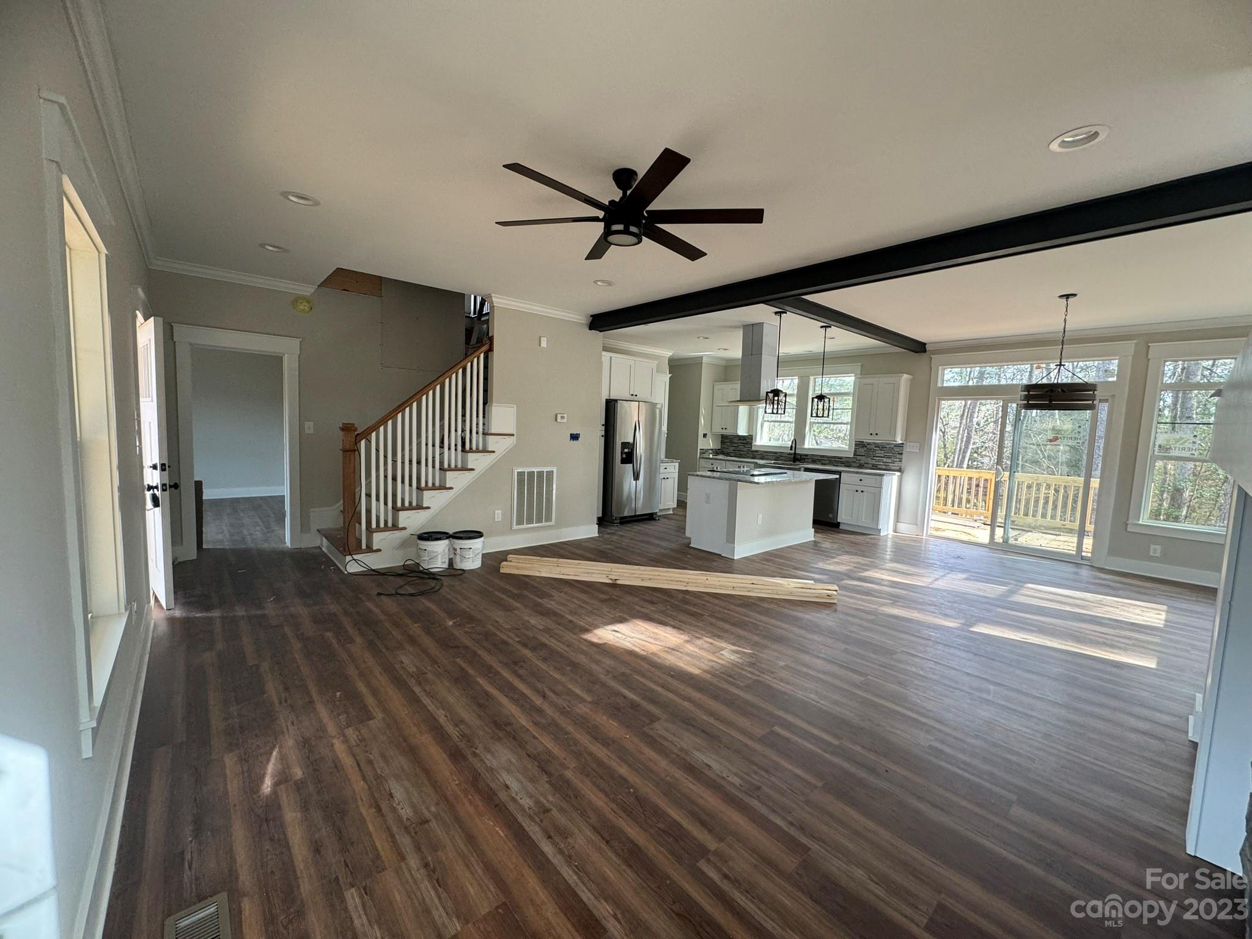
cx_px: 626
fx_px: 506
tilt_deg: -5.1
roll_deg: -1.9
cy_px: 470
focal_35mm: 14
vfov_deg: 85.7
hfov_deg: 102.1
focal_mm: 2.22
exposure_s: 1/99
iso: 160
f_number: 2.2
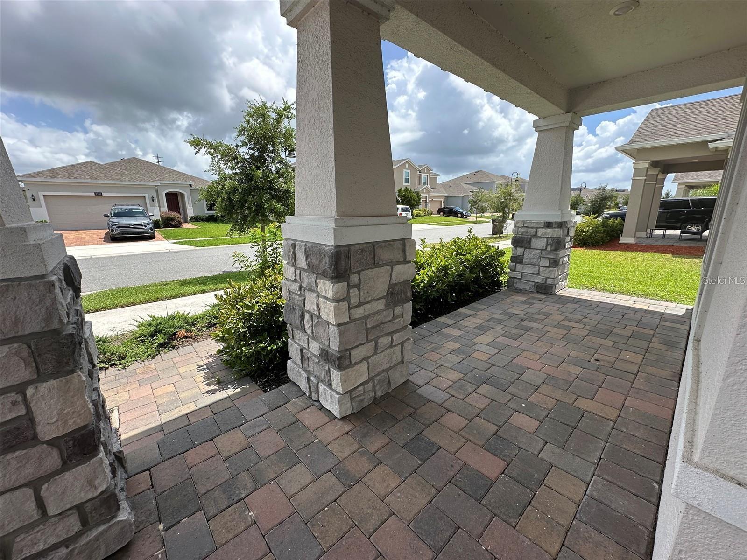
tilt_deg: -13.0
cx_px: 374
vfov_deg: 85.7
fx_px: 302
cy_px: 280
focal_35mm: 14
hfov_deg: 102.1
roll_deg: +0.1
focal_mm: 2.22
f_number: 2.2
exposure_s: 1/861
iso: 40
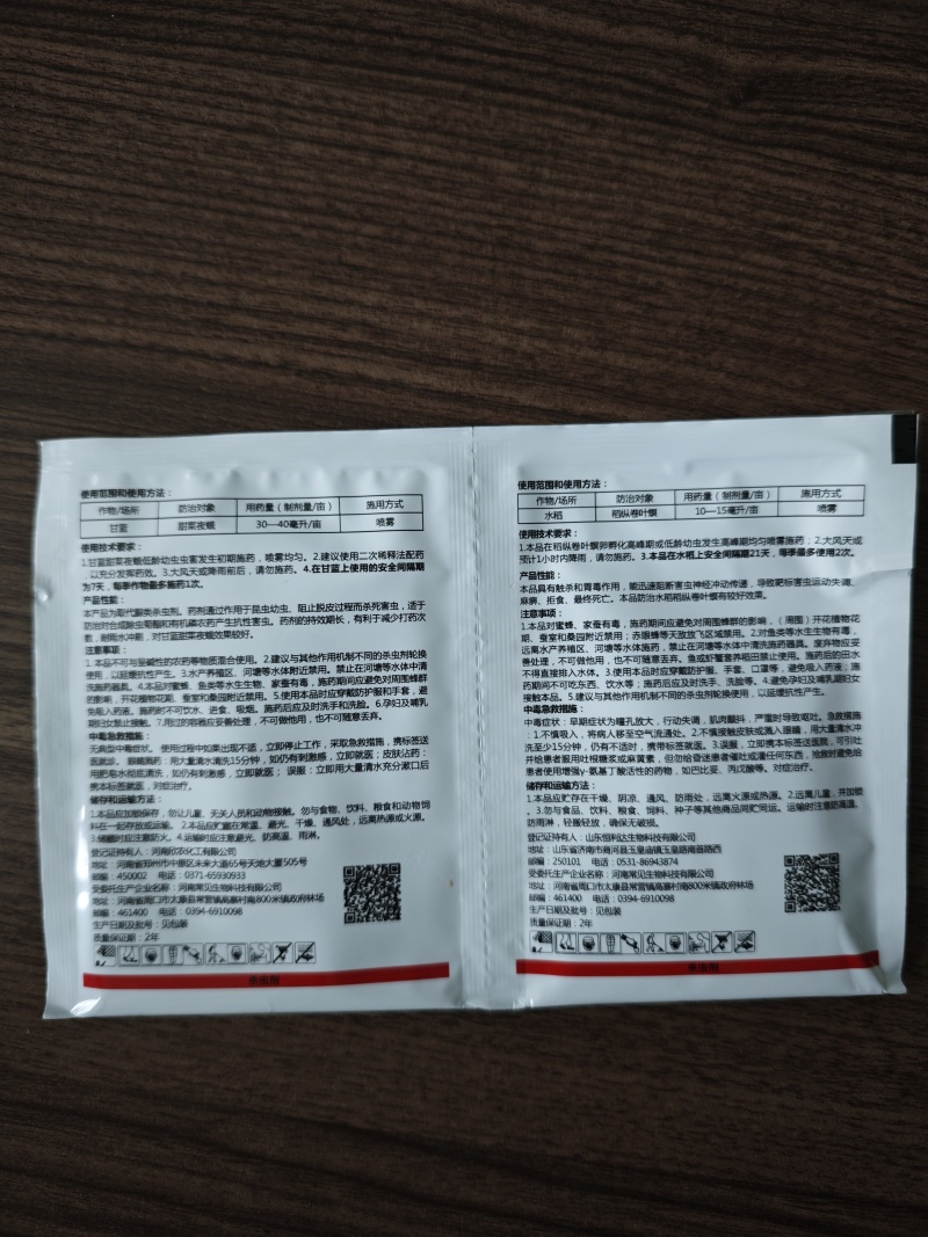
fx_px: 822
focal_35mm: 23
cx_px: 464
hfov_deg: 58.9
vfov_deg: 73.9
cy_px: 618
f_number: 1.6
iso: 250
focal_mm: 6.55
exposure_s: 1/100
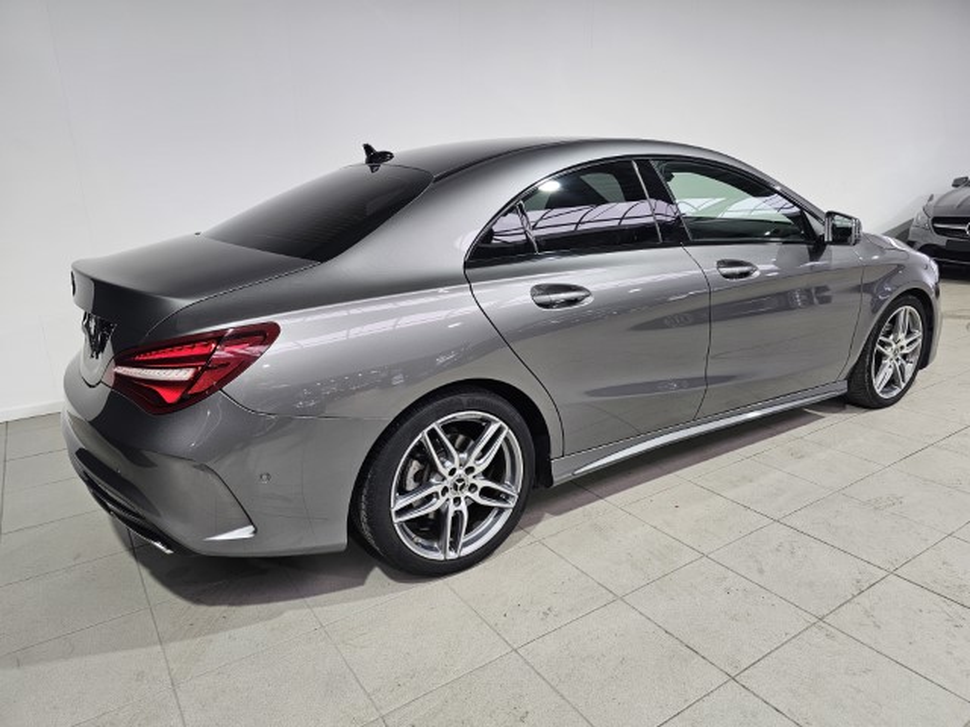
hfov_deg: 73.9
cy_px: 364
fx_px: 644
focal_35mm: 23
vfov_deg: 58.9
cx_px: 485
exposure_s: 1/100
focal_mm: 6.3
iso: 100
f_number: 1.7
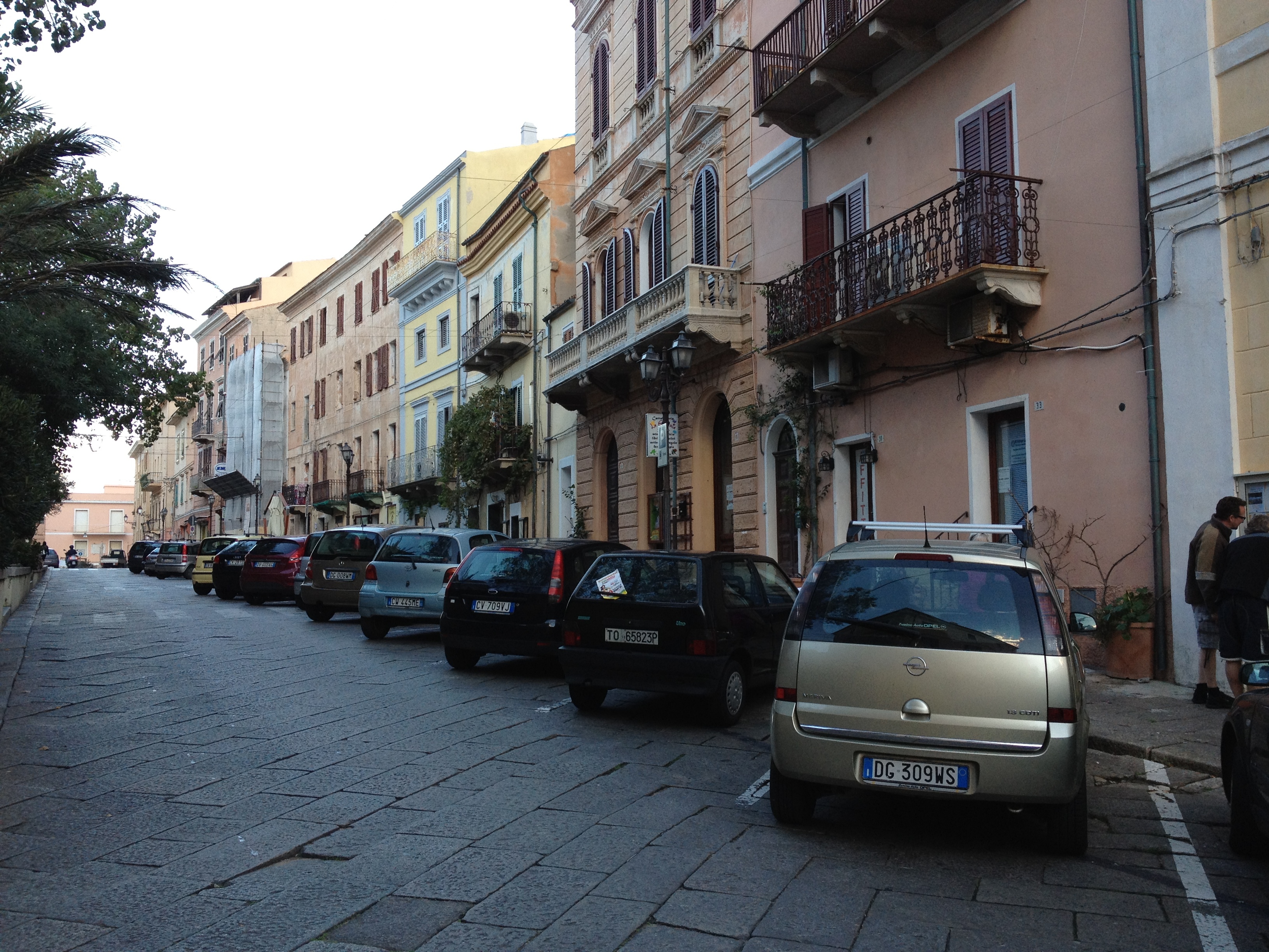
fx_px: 1283
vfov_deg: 40.7
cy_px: 476
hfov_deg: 52.6
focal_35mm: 35
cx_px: 634
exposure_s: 1/120
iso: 80
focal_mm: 4.28
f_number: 2.4
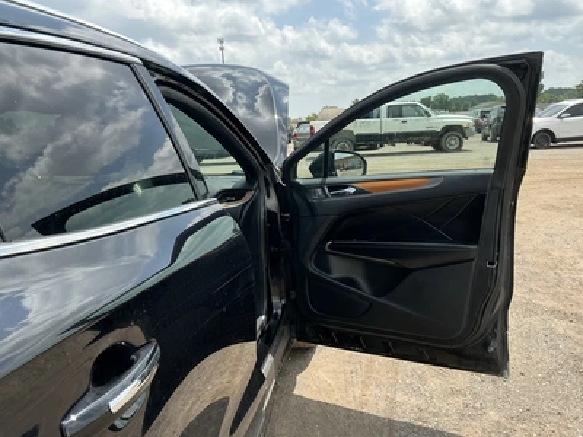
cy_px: 218
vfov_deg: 49.7
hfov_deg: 63.4
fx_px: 472
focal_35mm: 28
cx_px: 292
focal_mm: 3
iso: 25
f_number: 1.8
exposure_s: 1/1195
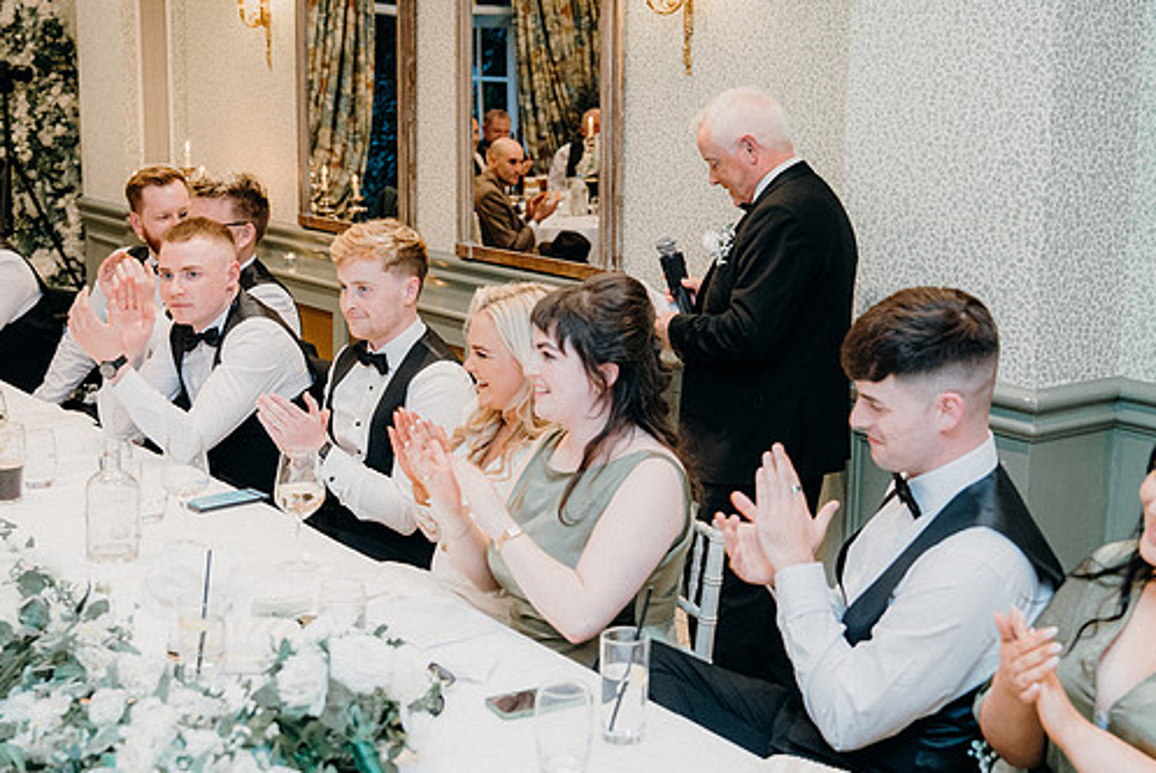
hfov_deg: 40.3
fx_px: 1574
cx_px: 607
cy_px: 357
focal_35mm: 49
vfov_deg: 27.6
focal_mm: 42
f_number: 3.5
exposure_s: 1/160
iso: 2500
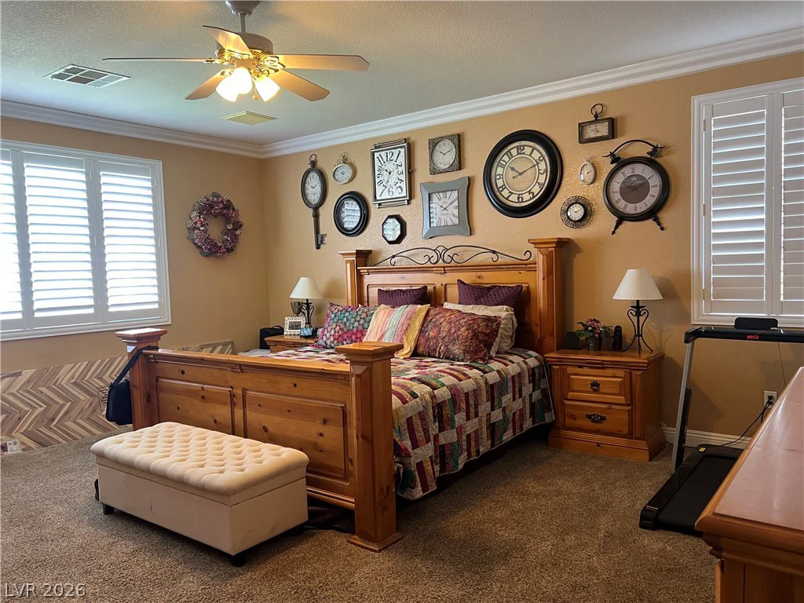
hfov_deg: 67.3
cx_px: 402
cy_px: 302
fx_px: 604
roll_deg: +2.4
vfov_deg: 53.1
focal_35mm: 26
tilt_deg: -3.5
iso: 125
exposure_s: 1/60
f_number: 1.5
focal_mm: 5.7
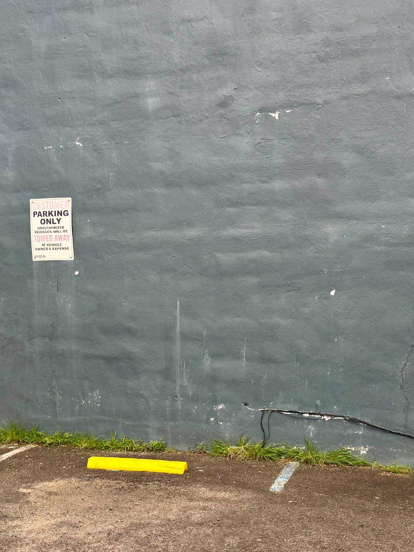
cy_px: 396
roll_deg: +0.1
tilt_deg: -7.8
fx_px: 782
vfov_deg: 38.2
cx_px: 181
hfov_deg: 29.6
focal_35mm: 49
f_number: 1.78
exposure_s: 1/251
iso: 64
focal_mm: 6.76
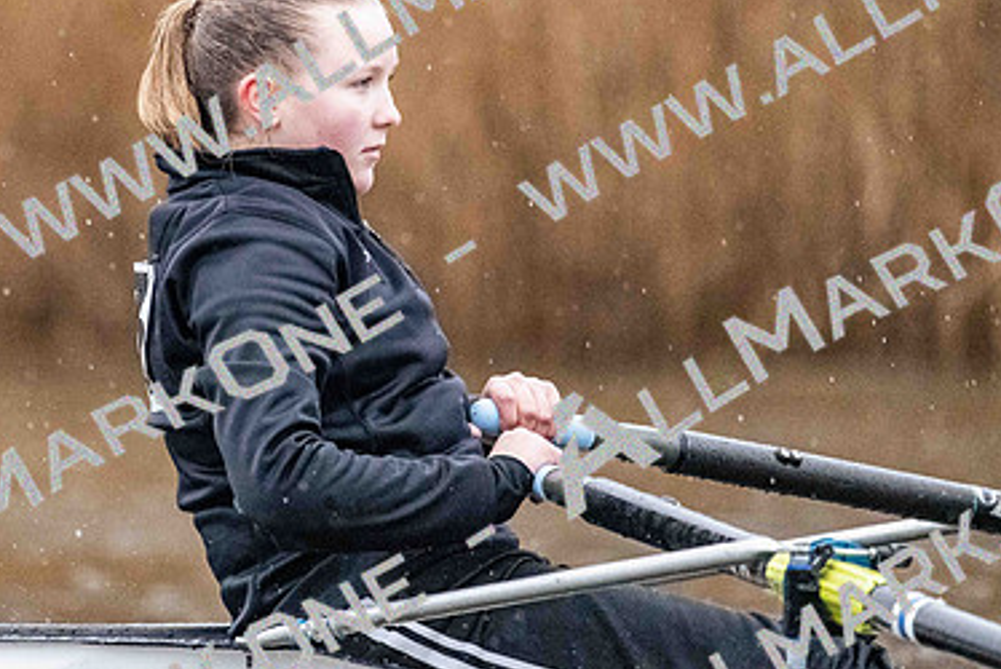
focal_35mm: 620
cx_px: 324
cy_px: 266
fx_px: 17252
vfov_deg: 2.2
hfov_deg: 3.3
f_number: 4.5
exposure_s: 1/1600
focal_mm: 400
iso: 20000
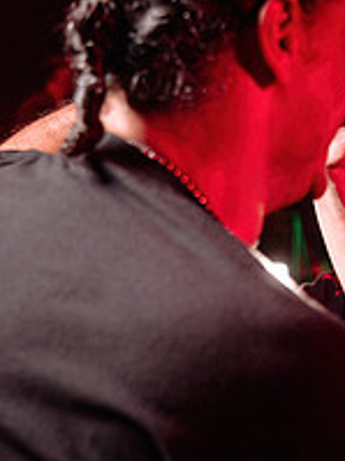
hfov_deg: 12.1
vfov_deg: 16.6
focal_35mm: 118
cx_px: 470
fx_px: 1570
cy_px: 339
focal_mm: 42
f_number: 3.2
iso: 800
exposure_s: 1/40
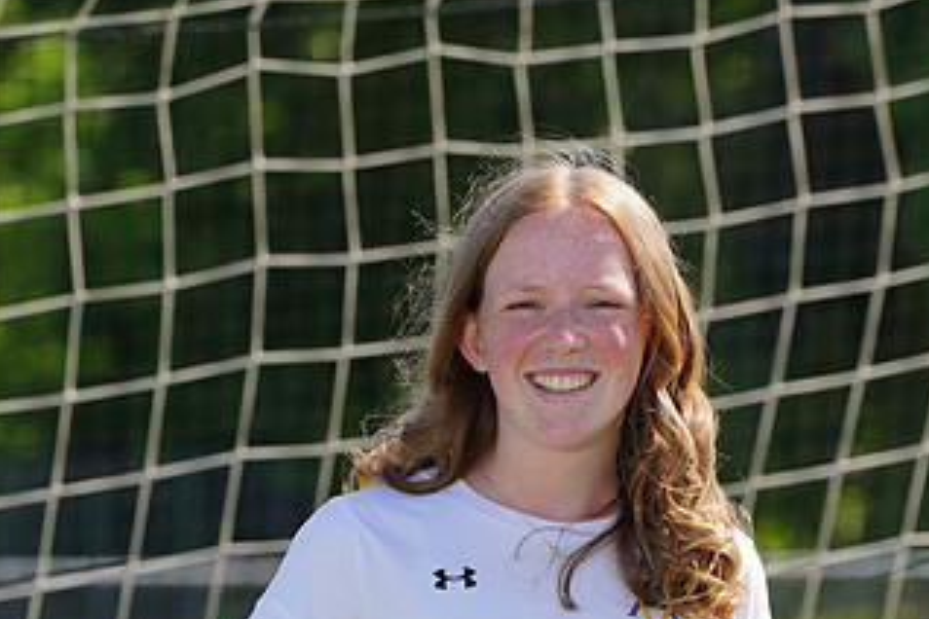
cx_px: 549
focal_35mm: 602
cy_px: 809
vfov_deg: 2.3
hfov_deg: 3.4
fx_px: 15534
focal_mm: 330
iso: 200
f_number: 11
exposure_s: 1/250
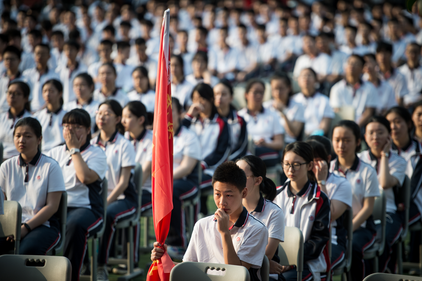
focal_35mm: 185
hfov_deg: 11.1
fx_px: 2167
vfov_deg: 7.4
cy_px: 140
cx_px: 211
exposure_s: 1/800
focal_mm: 185
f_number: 2.8
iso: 100
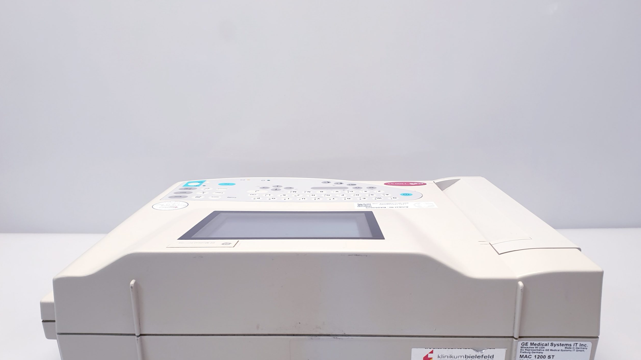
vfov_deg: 40.1
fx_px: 493
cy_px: 198
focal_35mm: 29
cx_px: 323
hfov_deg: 66.1
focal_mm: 4.3
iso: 64
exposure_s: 1/50
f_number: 2.4
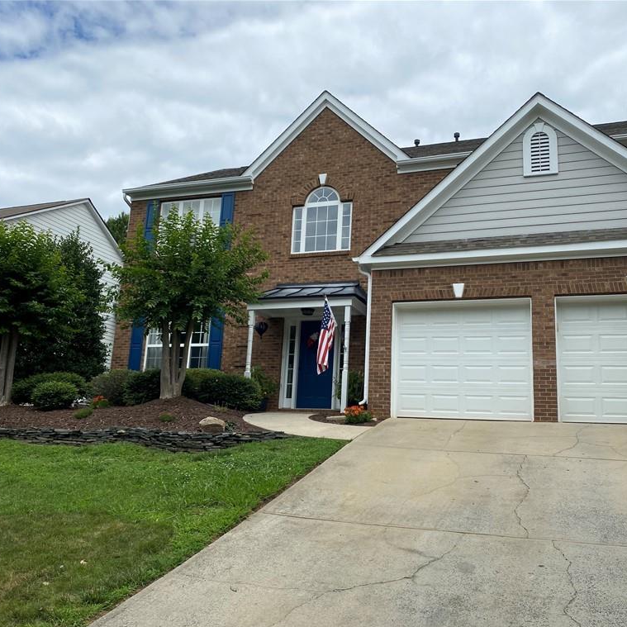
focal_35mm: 31
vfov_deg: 52.5
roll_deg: -3.3
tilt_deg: +13.2
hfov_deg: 52.5
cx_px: 331
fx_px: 635
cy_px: 316
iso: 32
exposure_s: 1/3610
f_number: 1.8
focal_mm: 4.25
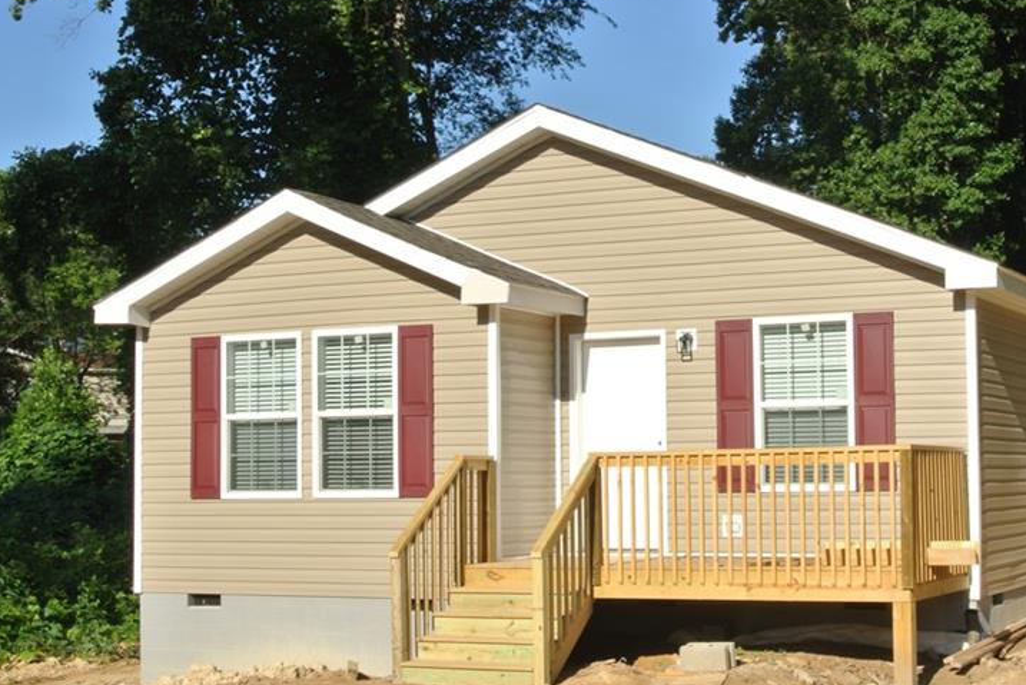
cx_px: 661
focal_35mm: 60
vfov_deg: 22.6
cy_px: 399
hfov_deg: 33.2
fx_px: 1711
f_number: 16
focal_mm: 15.7
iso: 100
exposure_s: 1/60
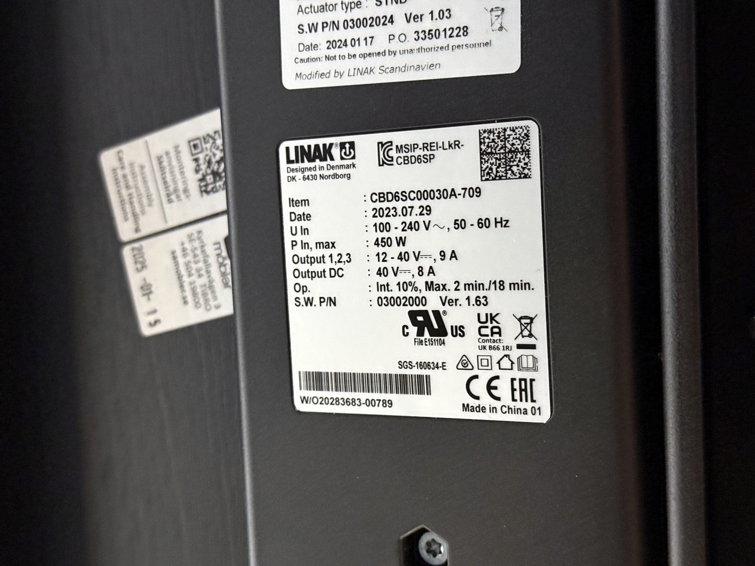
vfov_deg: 30.3
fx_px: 1047
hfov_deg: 39.7
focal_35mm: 48
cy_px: 283
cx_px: 378
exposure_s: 1/32
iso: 500
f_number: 1.78
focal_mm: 6.76
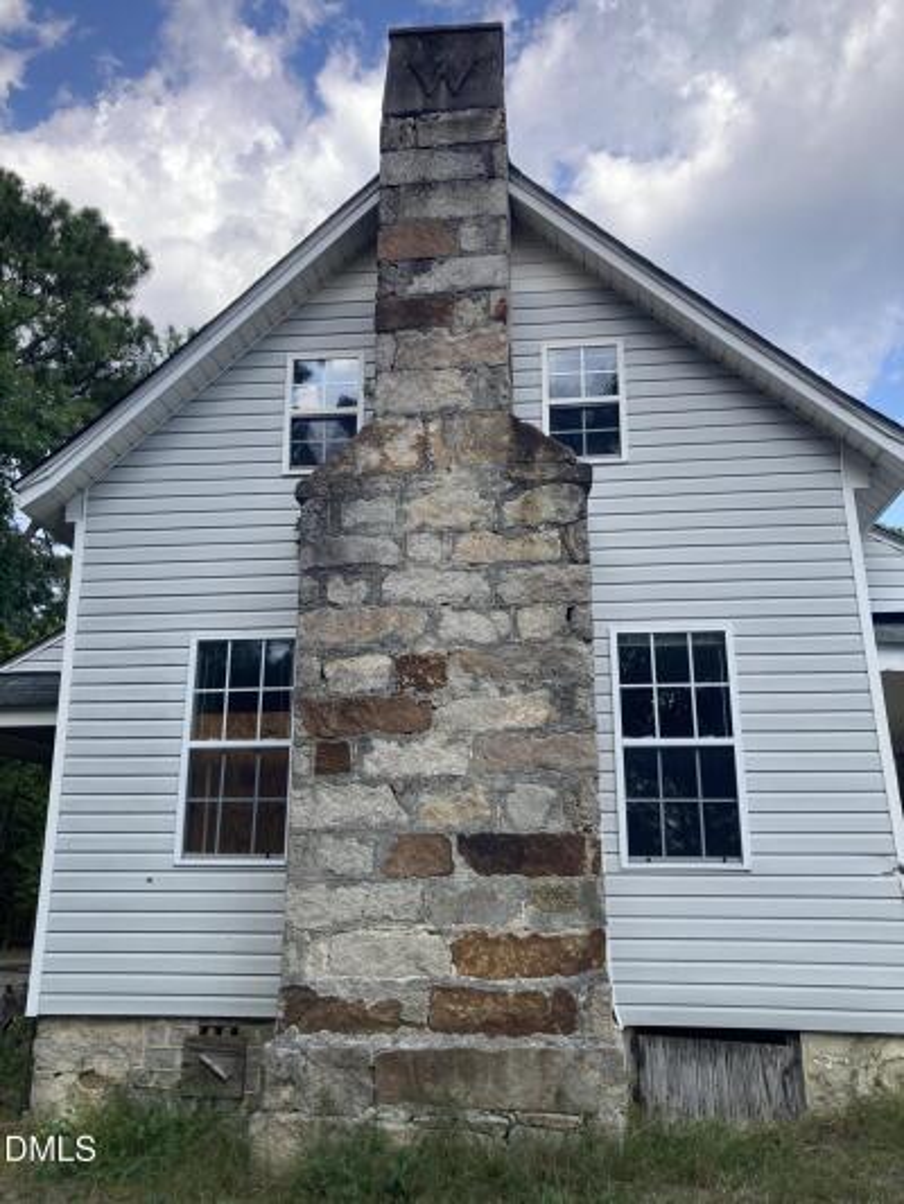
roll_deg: -1.0
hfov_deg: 49.8
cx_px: 452
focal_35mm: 28
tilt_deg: +16.3
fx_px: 975
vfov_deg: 63.4
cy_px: 602
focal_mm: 3.99
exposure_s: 1/952
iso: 20
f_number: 1.8
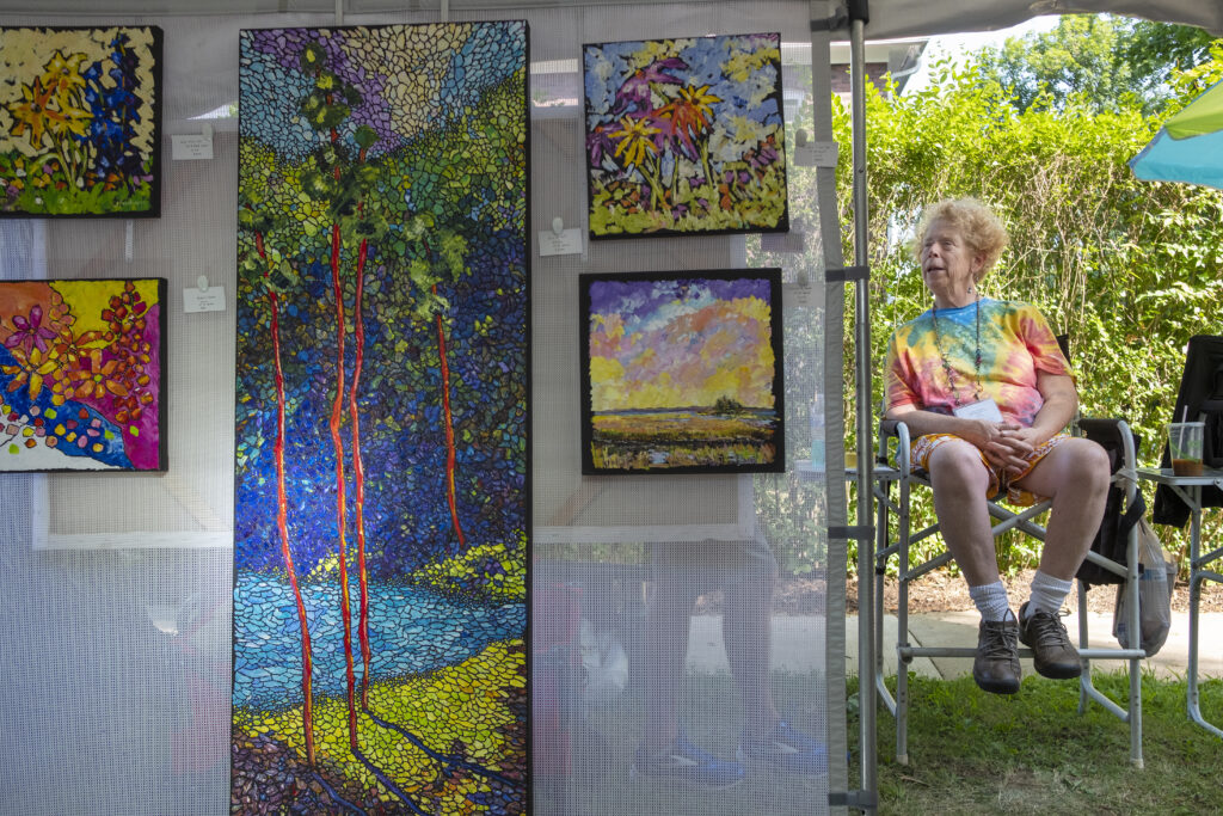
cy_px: 408
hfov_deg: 54.4
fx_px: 1189
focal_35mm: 35
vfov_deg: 37.9
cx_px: 612
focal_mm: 23
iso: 400
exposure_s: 1/250
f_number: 4
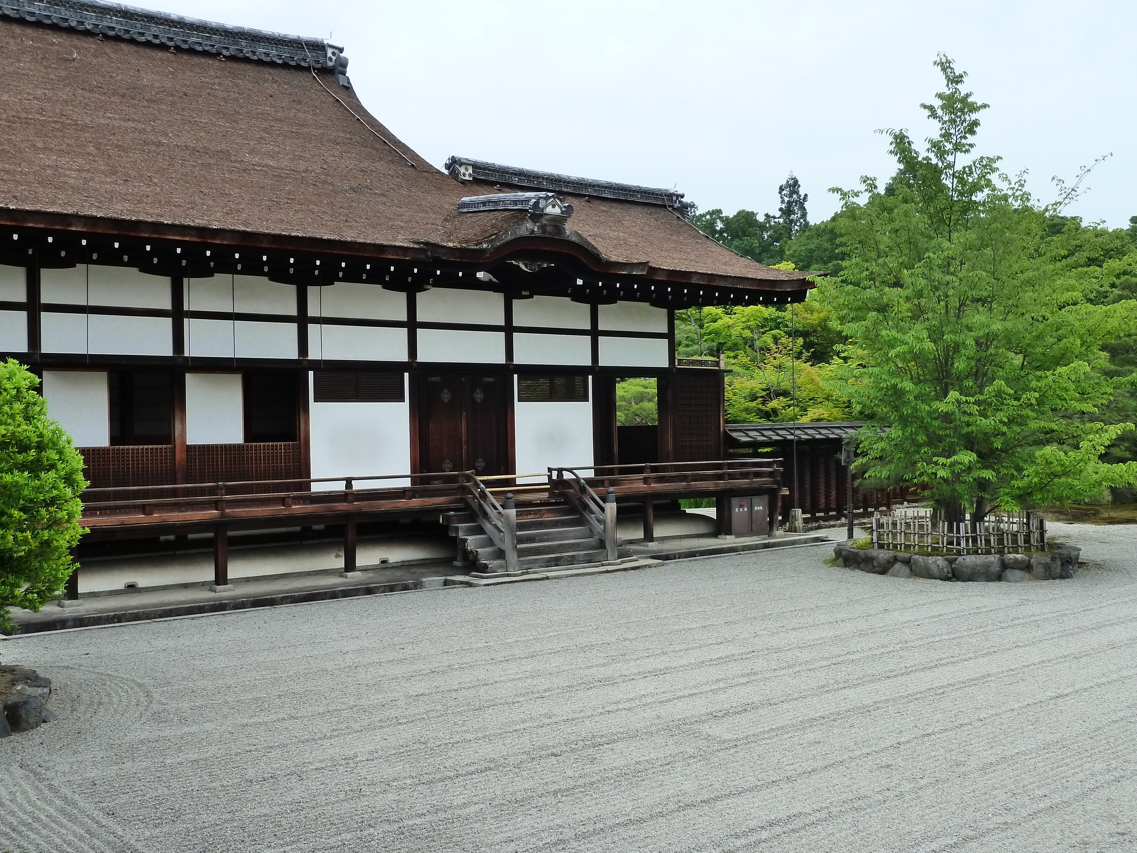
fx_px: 1215
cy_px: 426
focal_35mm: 37
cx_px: 568
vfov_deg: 38.7
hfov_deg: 50.1
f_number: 4
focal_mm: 6.1
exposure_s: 1/200
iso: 200
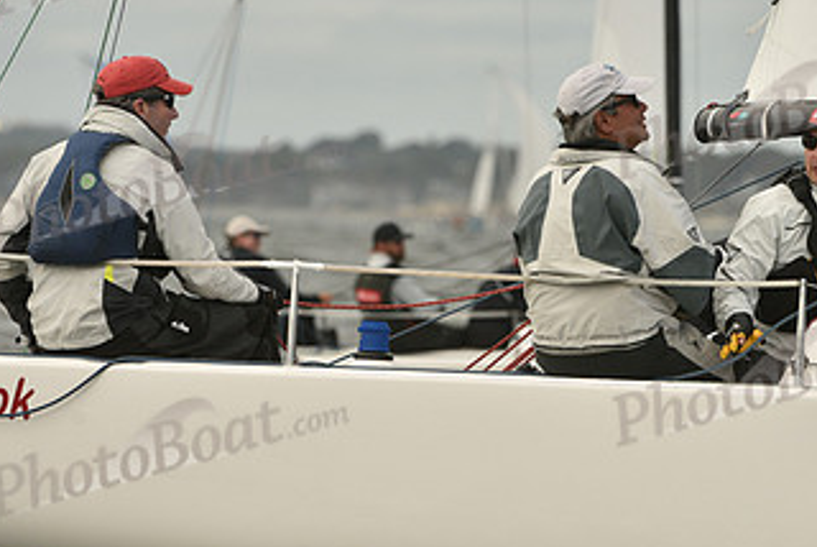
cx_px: 483
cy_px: 282
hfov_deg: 3.4
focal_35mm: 598
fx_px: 13583
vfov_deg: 2.3
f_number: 7.1
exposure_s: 1/1250
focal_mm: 330
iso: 320
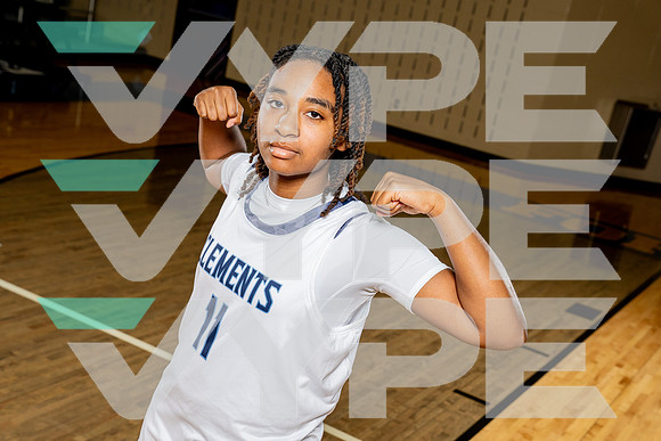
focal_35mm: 50
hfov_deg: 39.6
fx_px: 918
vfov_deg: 27.0
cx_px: 330
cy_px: 220
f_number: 6.3
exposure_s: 1/250
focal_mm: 50
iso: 400
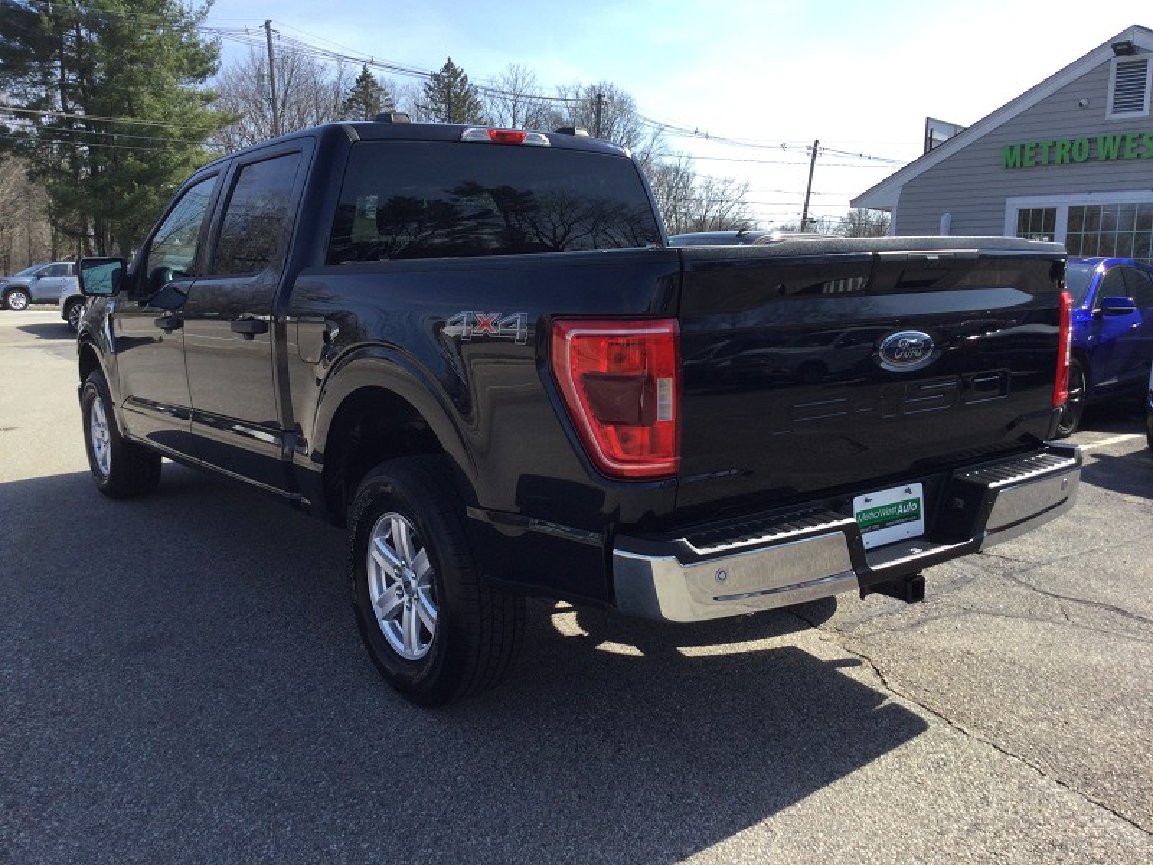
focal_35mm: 31
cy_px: 432
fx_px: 1033
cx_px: 576
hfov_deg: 58.4
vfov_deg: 45.4
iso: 25
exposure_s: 1/762
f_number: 2.4
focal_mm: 3.3
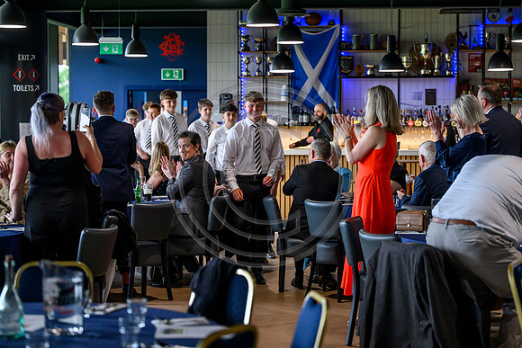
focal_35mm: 82
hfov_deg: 24.8
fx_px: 1189
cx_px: 261
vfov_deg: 16.7
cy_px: 174
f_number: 3.2
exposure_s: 1/500
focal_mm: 82
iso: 2500
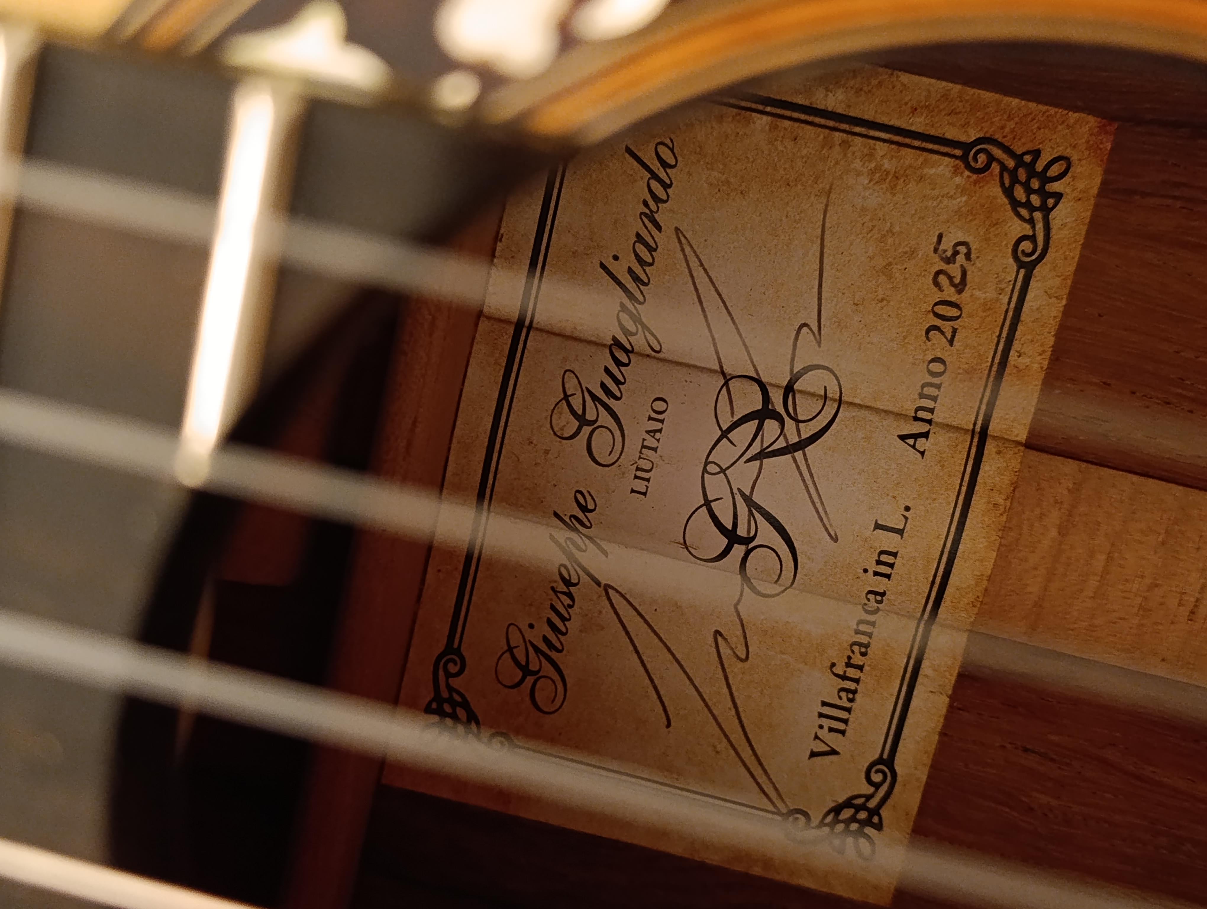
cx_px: 604
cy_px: 454
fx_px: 1536
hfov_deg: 42.9
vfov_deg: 33.0
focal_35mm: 44
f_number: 1.6
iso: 4000
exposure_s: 1/25
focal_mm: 6.14
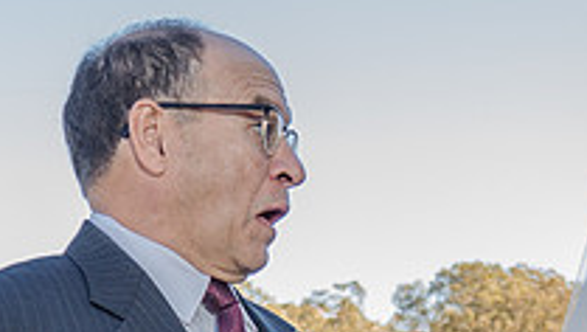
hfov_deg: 16.5
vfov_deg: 9.2
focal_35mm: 129
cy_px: 518
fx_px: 2010
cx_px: 452
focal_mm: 35
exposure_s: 1/200
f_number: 5.6
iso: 400
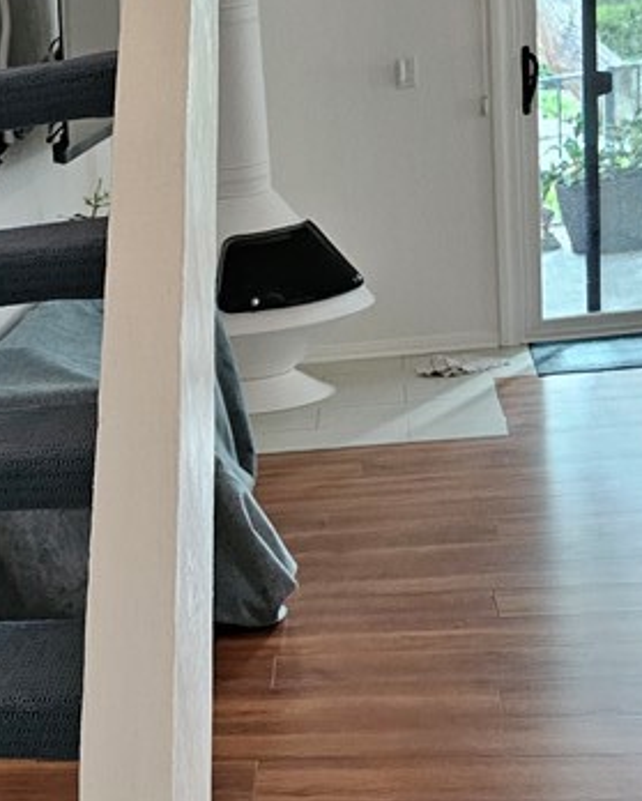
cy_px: 562
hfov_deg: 20.9
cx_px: -212
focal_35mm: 66
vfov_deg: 28.4
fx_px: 1566
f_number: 1.7
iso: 1000
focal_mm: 6.3
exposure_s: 1/120
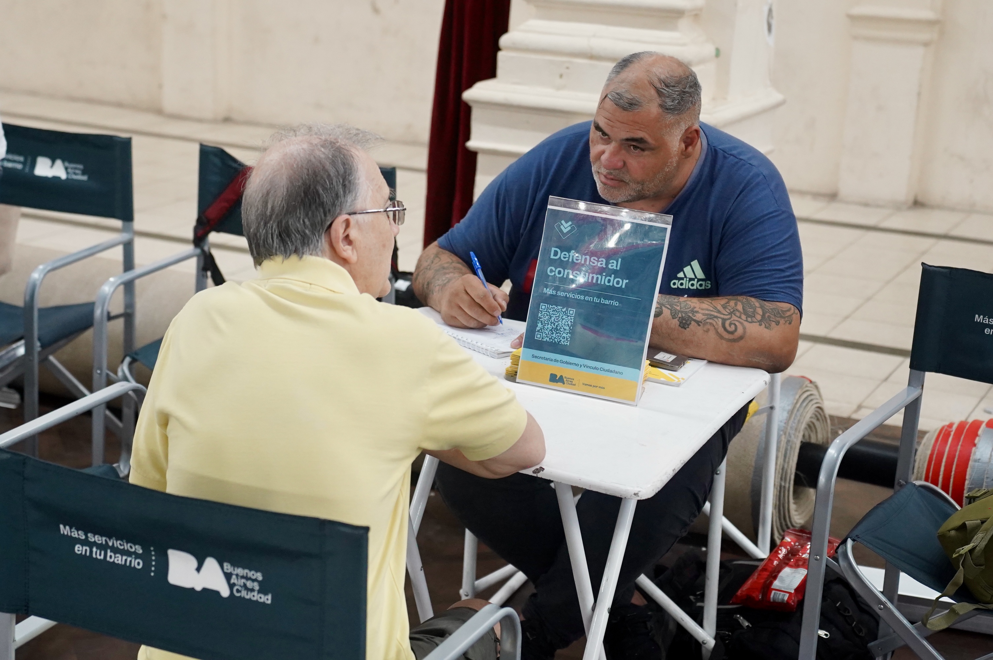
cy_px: 330
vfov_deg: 21.2
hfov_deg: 31.4
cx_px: 496
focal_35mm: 64
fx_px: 1764
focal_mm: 43
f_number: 2.8
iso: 3200
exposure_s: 1/160
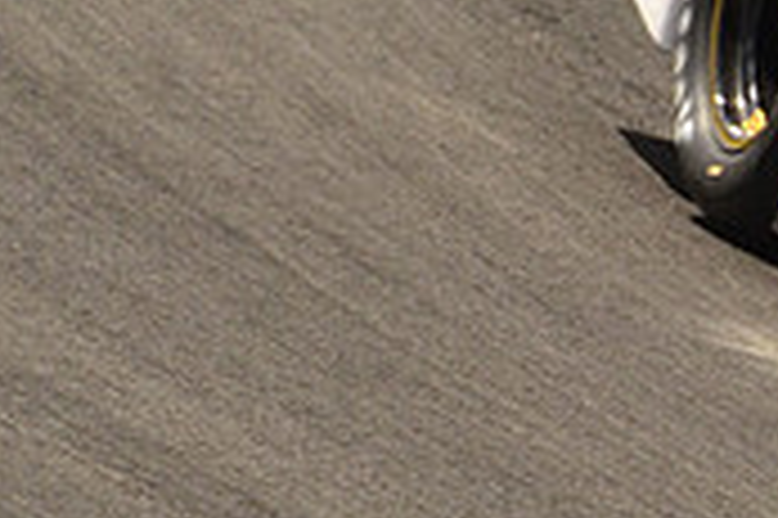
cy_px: 360
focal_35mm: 1176
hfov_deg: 1.8
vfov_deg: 1.2
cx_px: 1785
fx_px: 25390
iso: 1000
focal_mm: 170
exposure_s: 1/800
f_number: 14
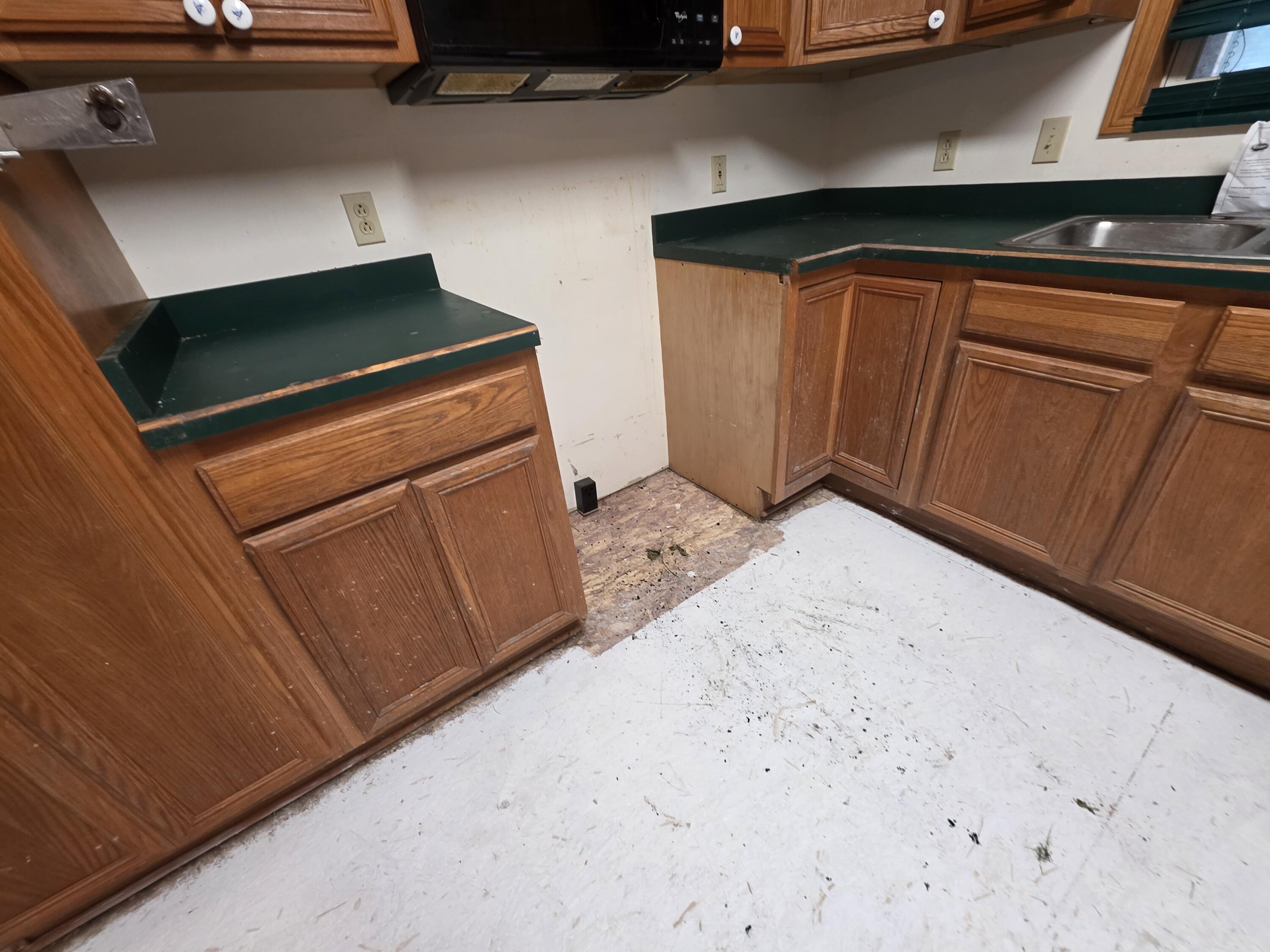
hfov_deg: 106.2
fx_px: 477
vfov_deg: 89.9
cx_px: 635
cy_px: 476
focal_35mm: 13
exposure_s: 1/60
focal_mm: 2.2
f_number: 1.9
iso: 160
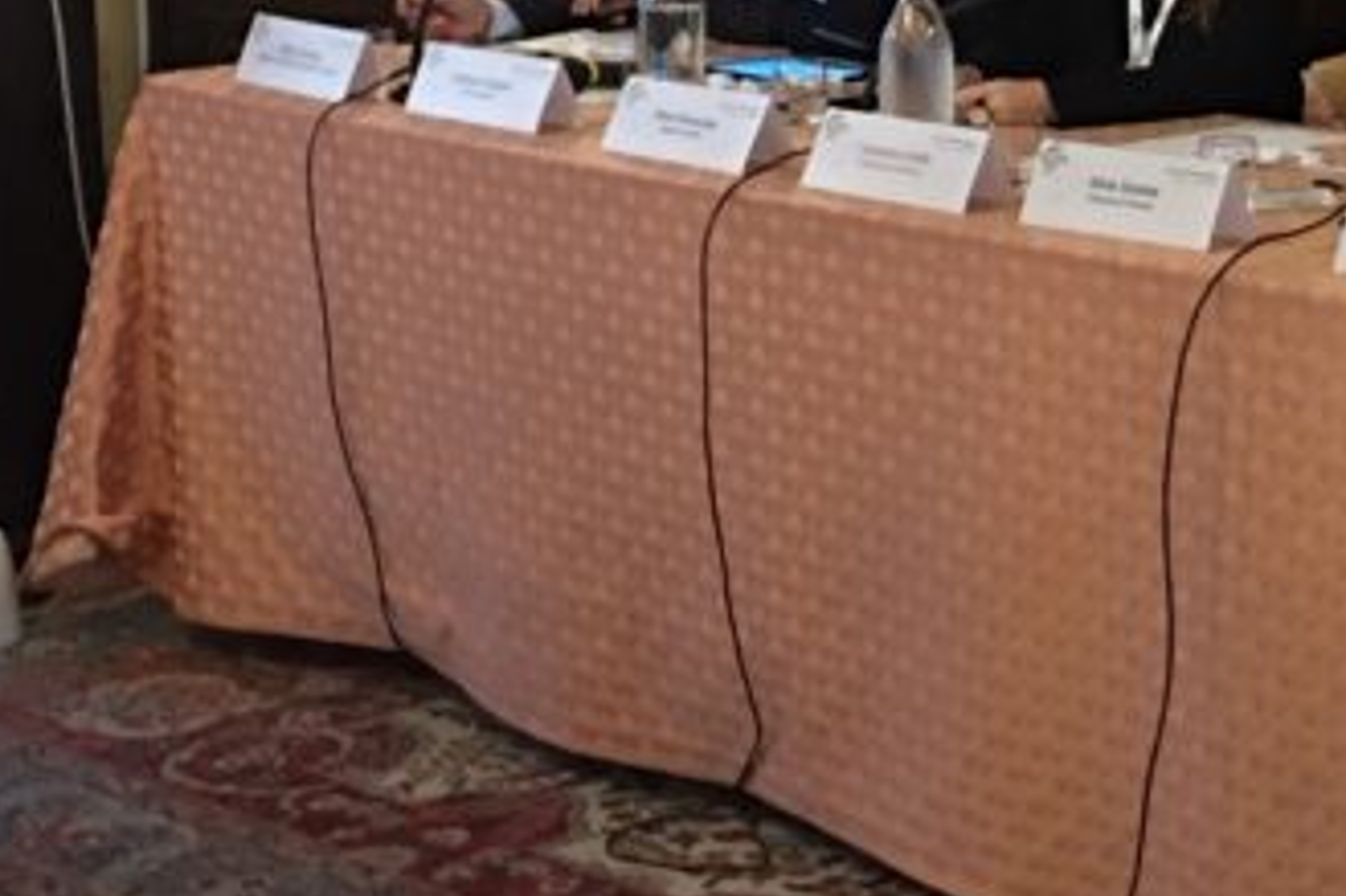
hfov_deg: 21.0
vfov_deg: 14.2
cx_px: 1321
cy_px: -74
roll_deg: -0.7
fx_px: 3513
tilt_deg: -5.5
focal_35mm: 94
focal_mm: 4.15
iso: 160
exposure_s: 1/8
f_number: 2.2
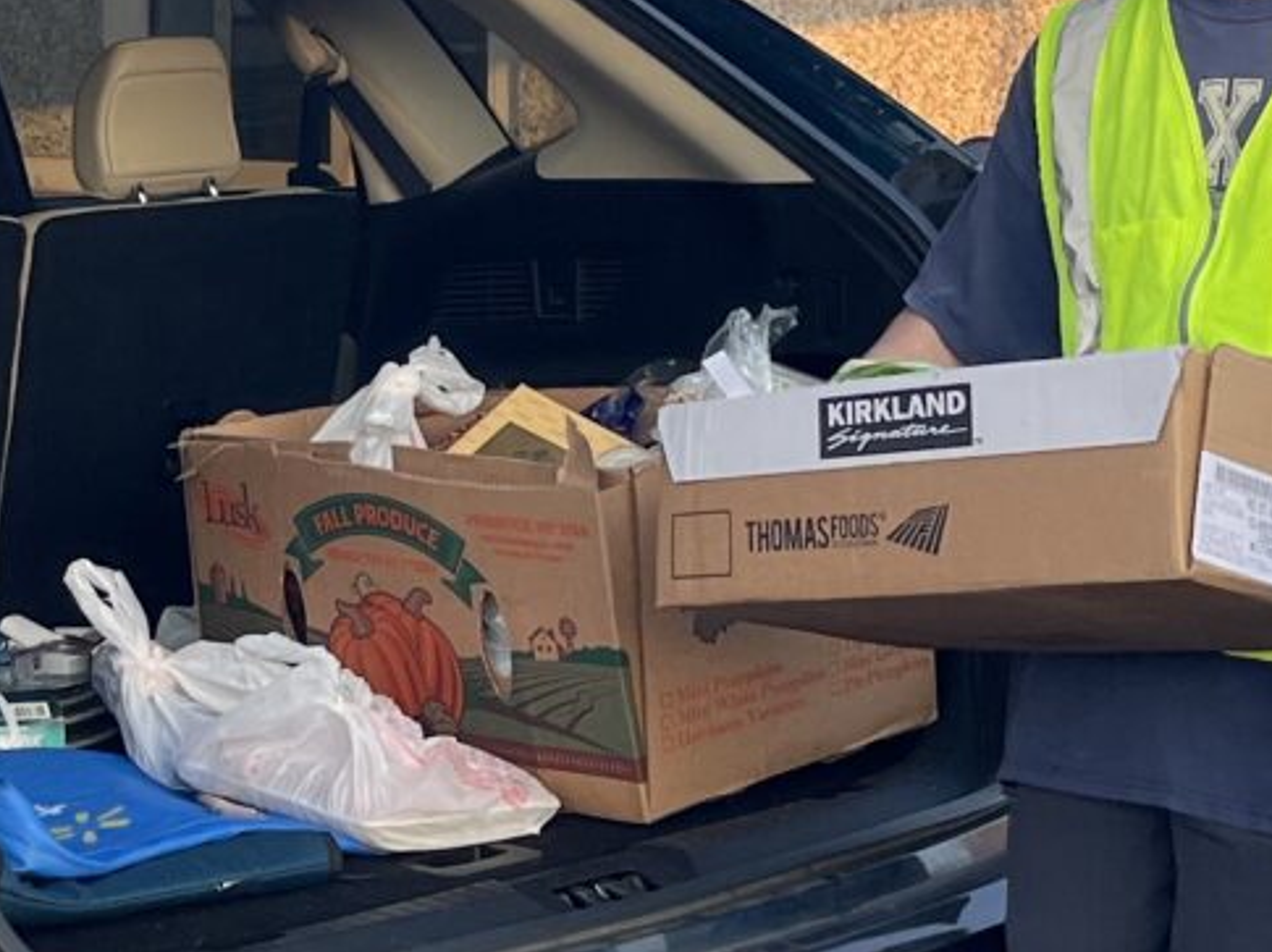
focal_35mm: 103
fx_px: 3782
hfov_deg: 18.9
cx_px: 286
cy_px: 493
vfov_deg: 14.3
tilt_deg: -5.7
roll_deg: +0.3
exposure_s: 1/421
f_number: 1.6
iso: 50
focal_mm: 5.1
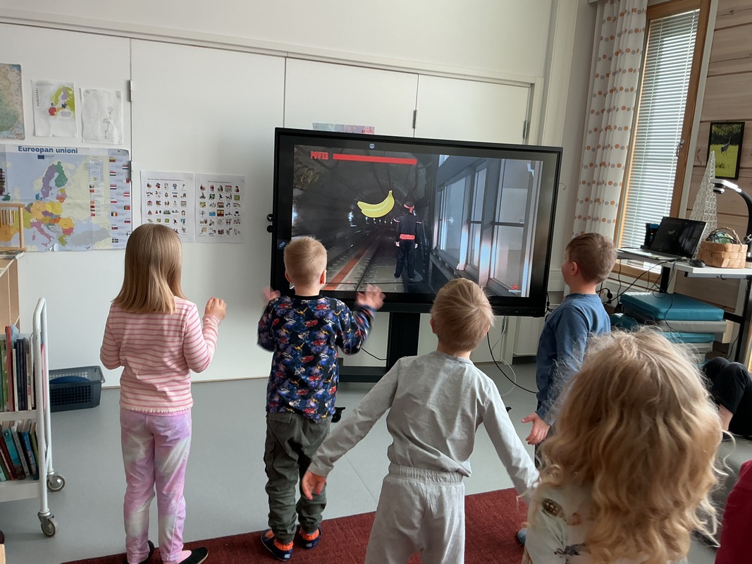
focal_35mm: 29
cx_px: 376
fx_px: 630
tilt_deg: -11.3
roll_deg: -4.8
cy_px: 282
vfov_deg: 48.2
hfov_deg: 61.7
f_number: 1.8
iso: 40
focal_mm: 3
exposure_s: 1/60
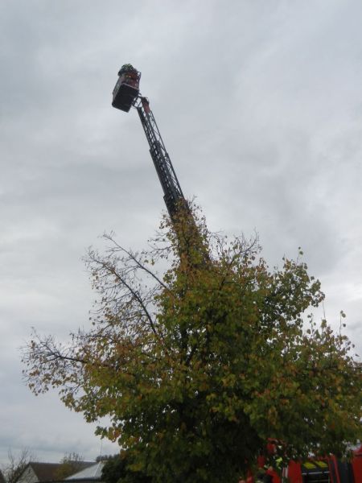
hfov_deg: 48.2
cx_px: 181
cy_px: 242
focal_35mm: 29
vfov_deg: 61.7
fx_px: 404
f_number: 3.6
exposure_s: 1/1000
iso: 160
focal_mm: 5.1
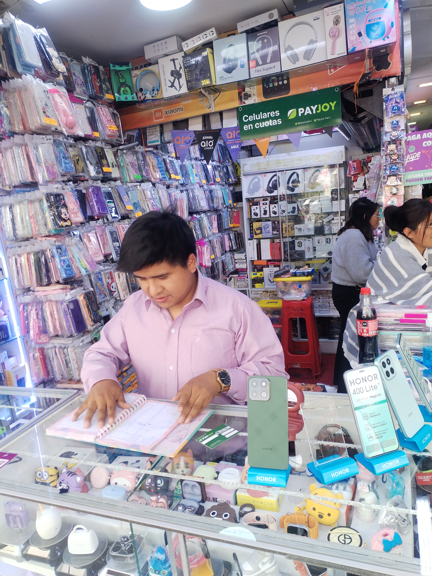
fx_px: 483
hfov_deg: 48.2
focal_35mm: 29
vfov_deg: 61.7
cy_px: 288
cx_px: 216
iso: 100
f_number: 1.8
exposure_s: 1/119
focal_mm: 4.75
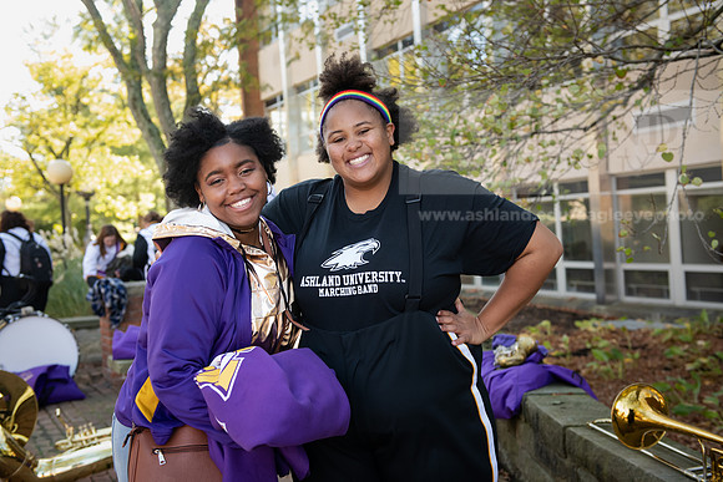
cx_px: 362
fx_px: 904
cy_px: 241
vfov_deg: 29.9
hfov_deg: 43.6
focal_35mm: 45
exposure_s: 1/250
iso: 640
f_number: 4
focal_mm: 45
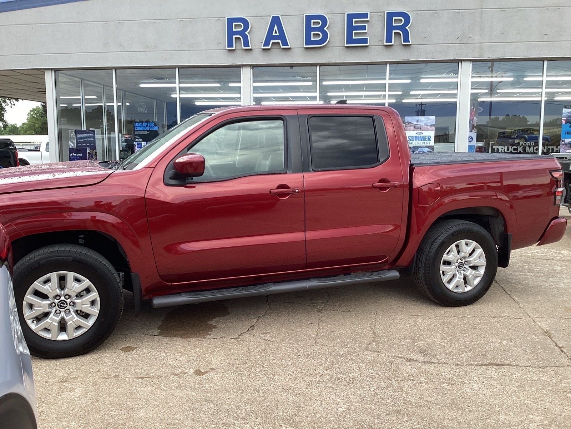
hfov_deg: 58.4
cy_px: 214
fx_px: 511
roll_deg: -0.2
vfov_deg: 45.4
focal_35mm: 31
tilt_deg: -9.1
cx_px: 286
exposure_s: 1/120
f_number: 2.4
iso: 50
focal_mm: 3.3
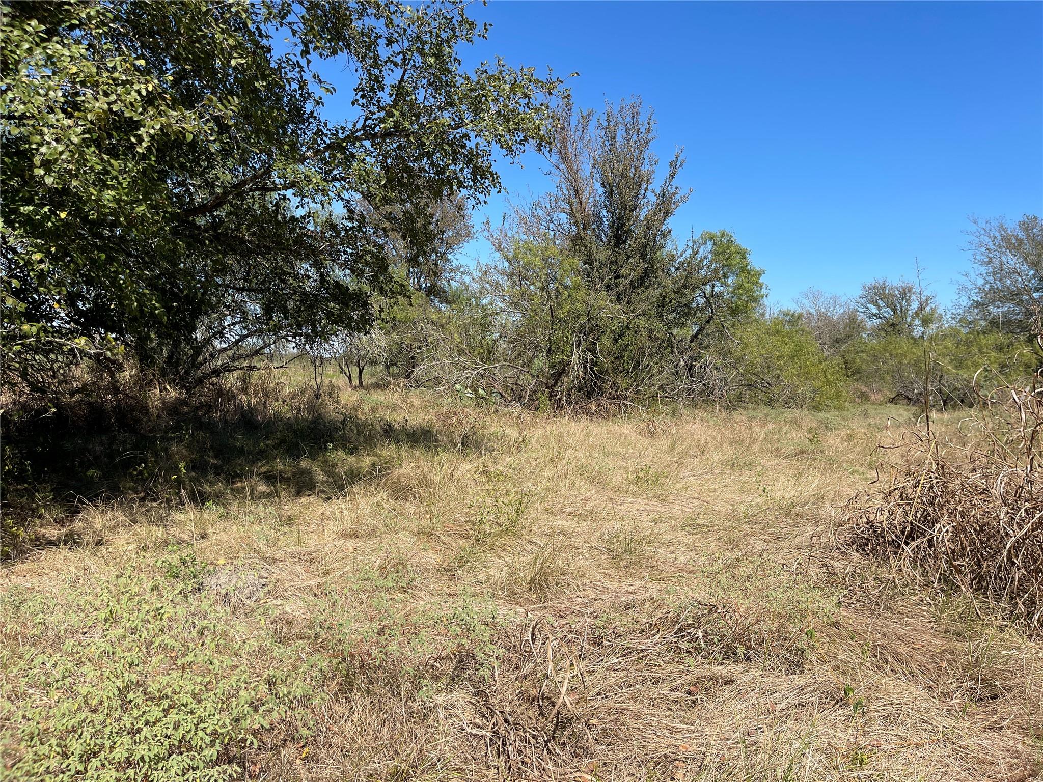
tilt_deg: -1.9
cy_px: 391
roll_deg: -2.5
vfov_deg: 53.1
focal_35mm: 26
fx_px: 783
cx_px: 522
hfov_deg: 67.3
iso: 50
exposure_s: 1/4202
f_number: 1.6
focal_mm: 5.1
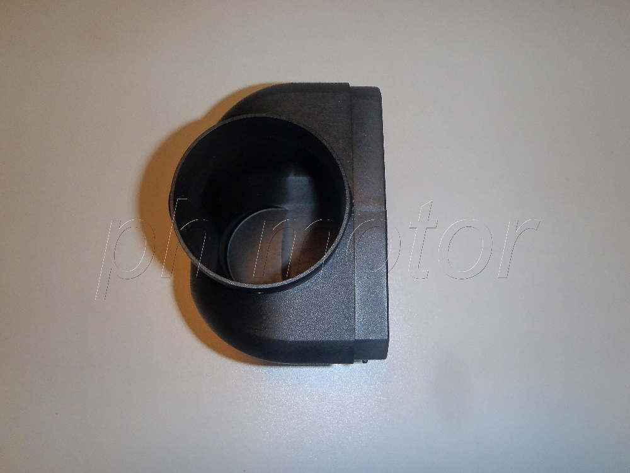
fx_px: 510
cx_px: 315
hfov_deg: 63.4
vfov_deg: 49.7
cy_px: 236
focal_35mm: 28
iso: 100
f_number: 5.6
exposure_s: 1/30
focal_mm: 5
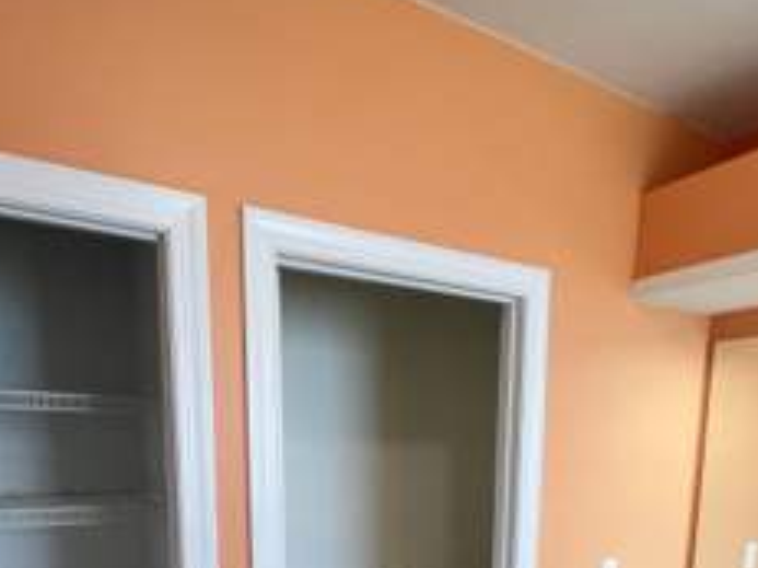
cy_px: 550
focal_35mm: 27
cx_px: 417
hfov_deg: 65.2
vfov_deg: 44.7
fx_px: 591
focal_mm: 1.57
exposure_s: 1/120
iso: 160
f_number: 1.8
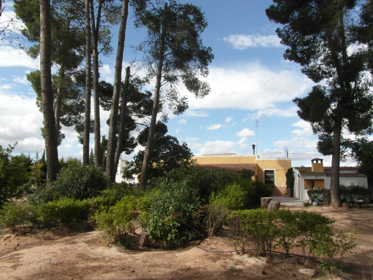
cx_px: 186
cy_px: 140
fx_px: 259
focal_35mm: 24
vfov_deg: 56.8
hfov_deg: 71.6
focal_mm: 4
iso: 80
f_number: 5.8
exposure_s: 1/250
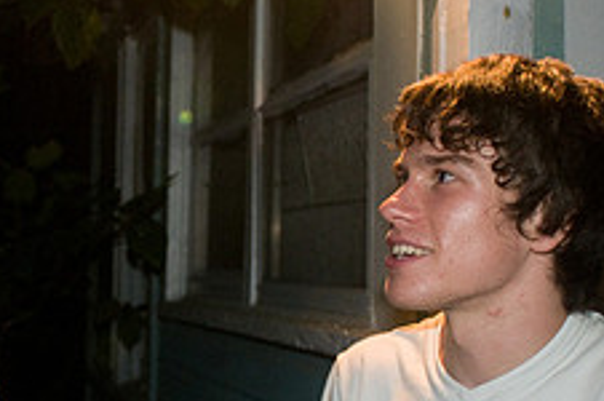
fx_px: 1290
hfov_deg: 26.0
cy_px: 253
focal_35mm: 77
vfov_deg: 17.6
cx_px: 144
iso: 800
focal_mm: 20
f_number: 2.8
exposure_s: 1/40
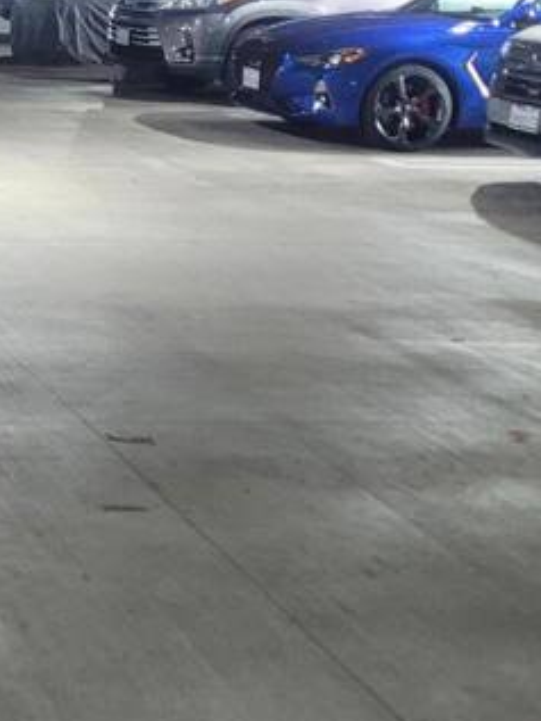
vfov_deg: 22.9
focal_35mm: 84
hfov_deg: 16.1
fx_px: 1749
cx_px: -277
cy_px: 136
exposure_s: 1/40
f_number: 1.8
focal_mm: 5.4
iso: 400
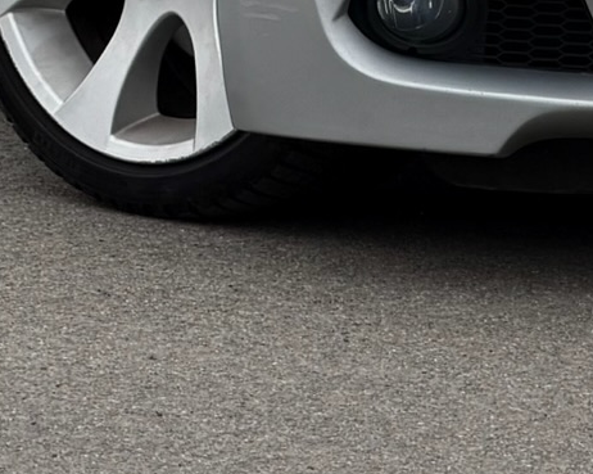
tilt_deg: -5.8
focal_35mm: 433
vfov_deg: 3.5
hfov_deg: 4.5
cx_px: 610
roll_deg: +0.0
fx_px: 7595
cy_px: -412
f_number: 2.8
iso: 50
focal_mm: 16.89
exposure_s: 1/288
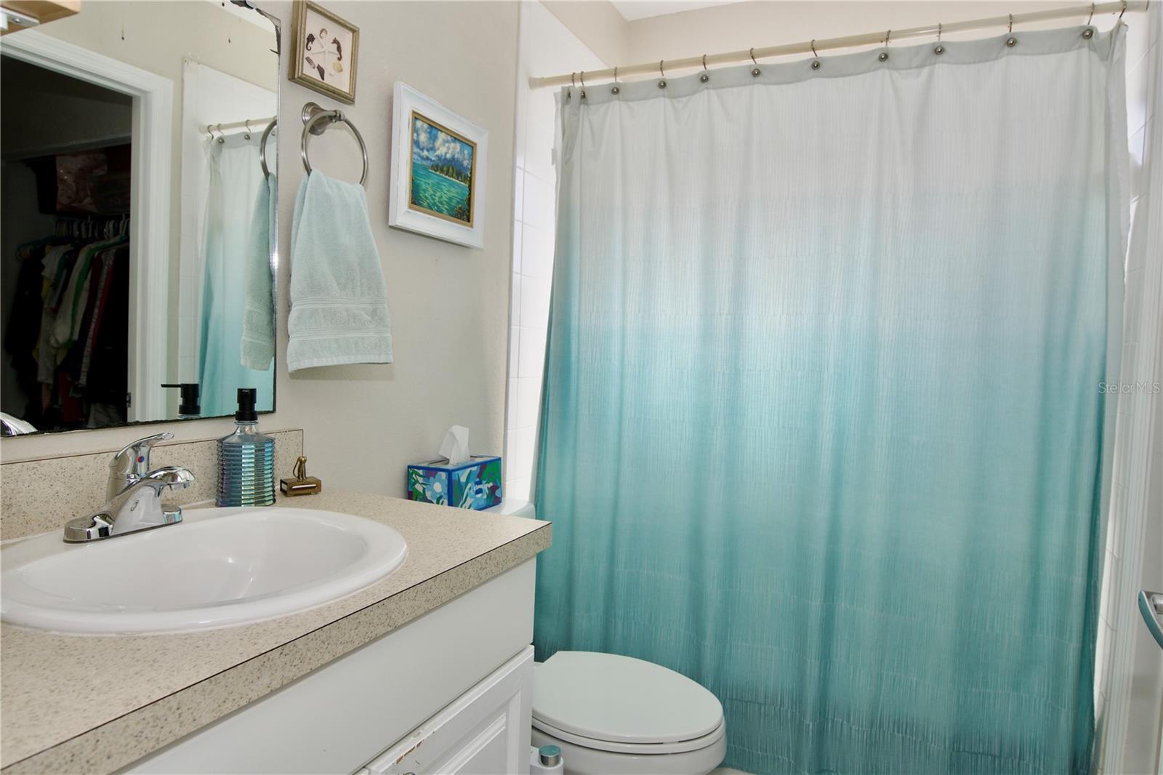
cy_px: 388
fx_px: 678
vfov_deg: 59.5
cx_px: 582
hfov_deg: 81.2
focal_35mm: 21
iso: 125
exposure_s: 1/125
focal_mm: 14
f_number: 5.6
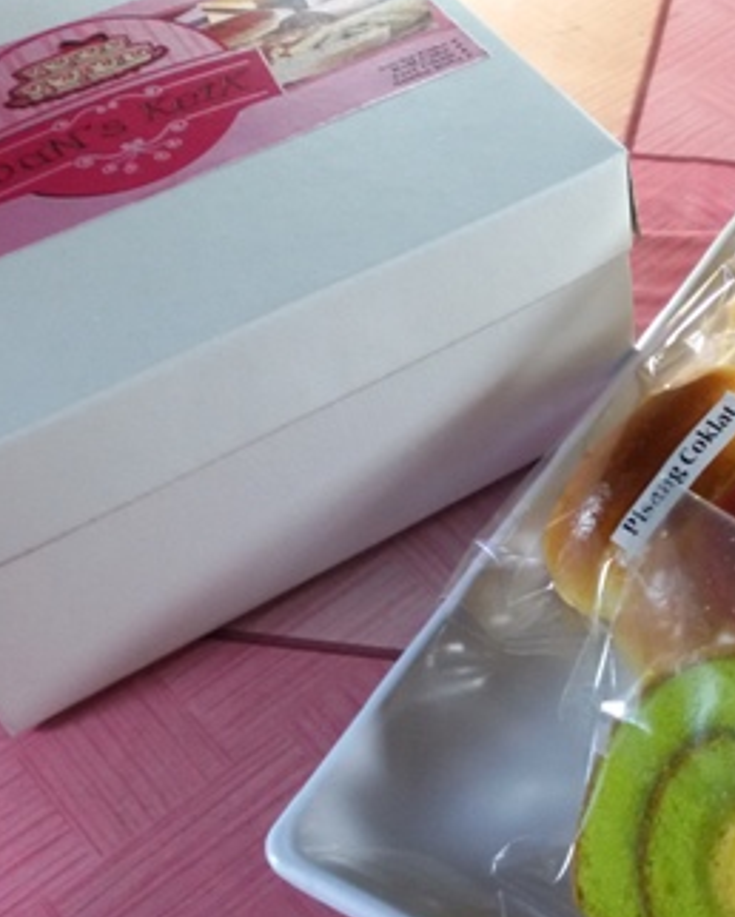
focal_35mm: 46
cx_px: 669
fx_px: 1250
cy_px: 517
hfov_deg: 31.2
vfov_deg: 40.2
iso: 200
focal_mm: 2.93
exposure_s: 1/33
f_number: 2.4
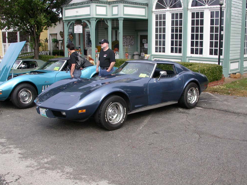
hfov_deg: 47.9
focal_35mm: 39
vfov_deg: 36.8
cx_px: 121
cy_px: 91
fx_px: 278
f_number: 6
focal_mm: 7.85
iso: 100
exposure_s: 1/209
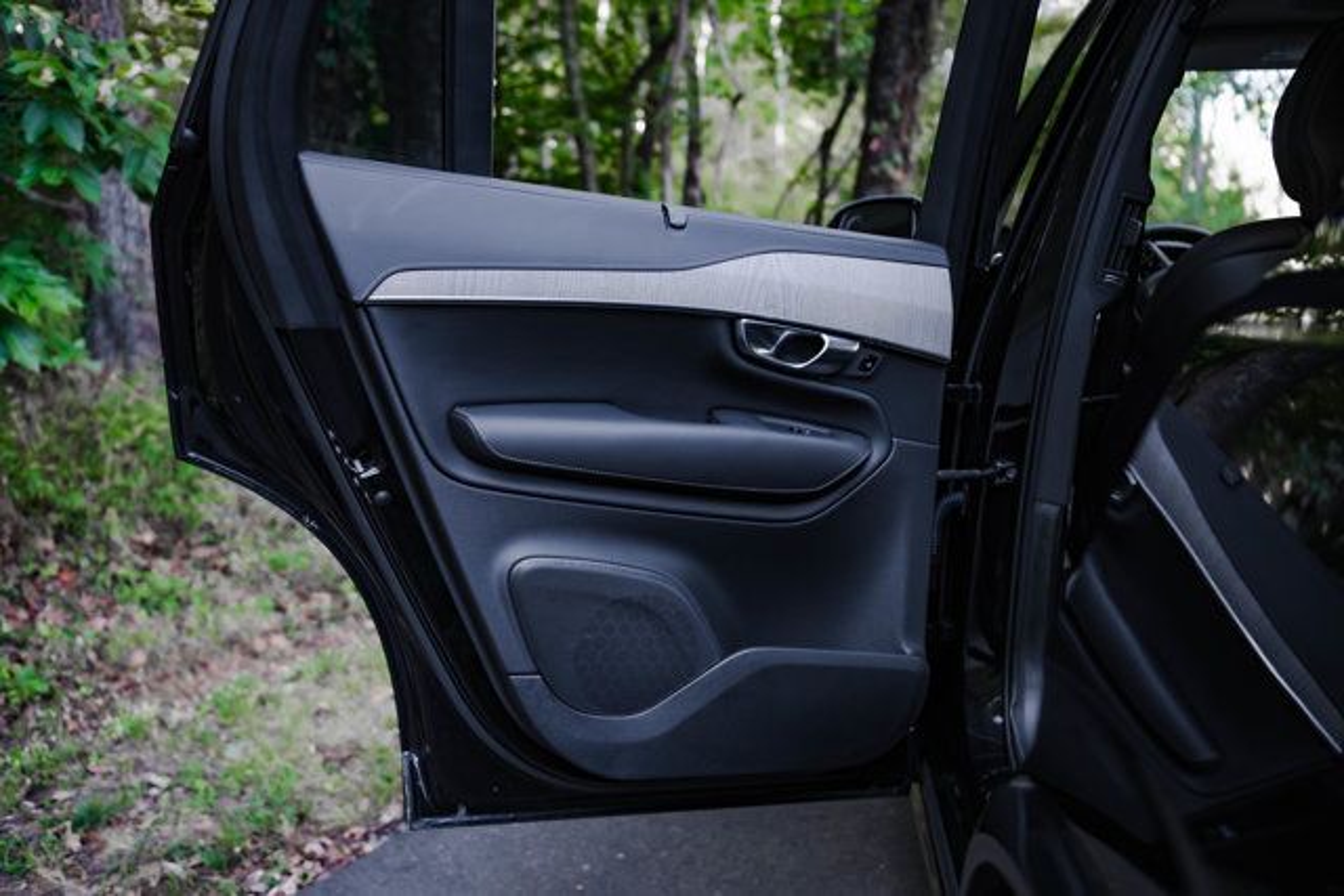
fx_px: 1195
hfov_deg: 58.7
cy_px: 448
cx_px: 672
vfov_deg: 41.1
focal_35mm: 32
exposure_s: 1/250
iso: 800
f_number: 2.8
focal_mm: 32
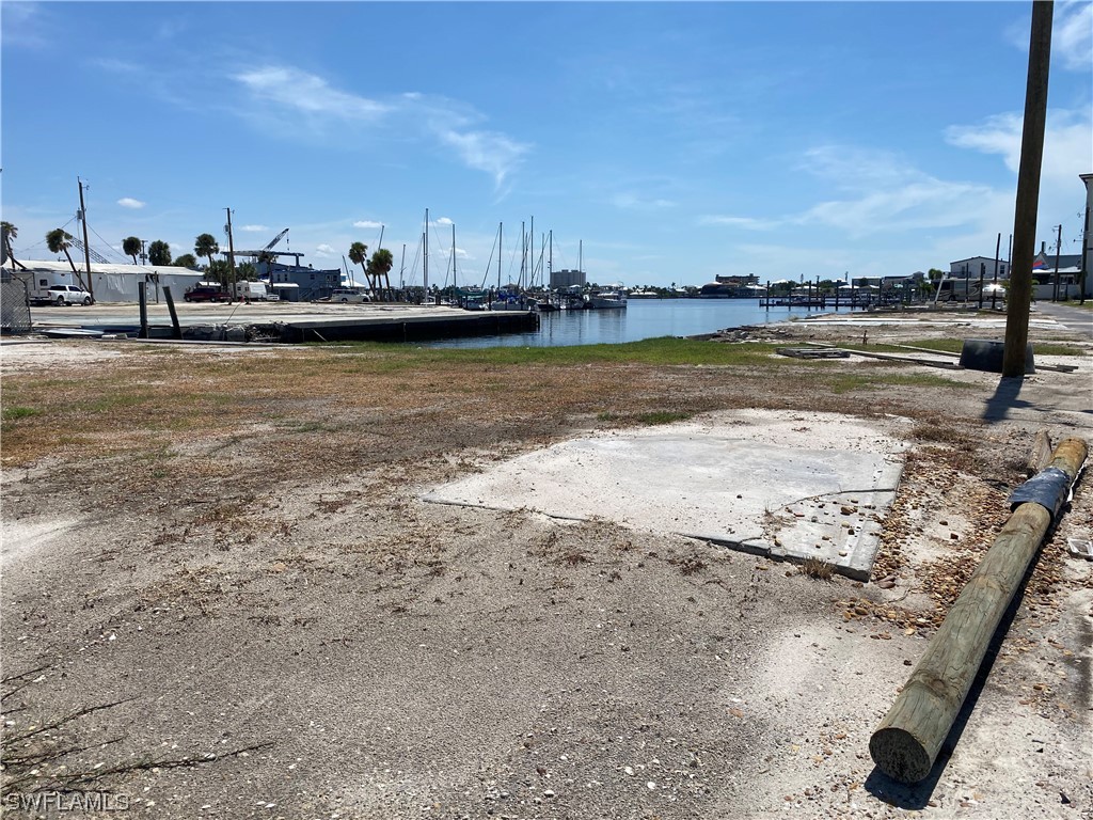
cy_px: 410
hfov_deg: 67.3
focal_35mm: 26
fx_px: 821
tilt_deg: -8.2
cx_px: 546
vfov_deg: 53.1
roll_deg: -1.0
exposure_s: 1/6410
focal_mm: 4.25
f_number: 1.8
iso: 32
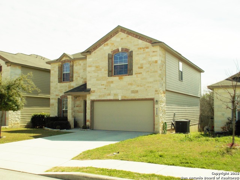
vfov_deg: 38.7
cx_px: 120
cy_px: 90
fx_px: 257
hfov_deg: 50.1
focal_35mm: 37
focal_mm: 5.2
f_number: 3.7
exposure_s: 1/800
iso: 80
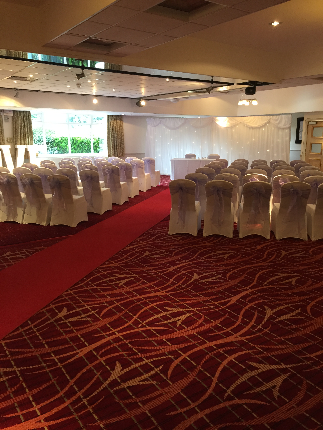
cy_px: 215
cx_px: 162
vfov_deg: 61.7
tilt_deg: -11.5
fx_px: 361
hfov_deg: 48.2
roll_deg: -0.6
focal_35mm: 29
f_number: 2.2
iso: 160
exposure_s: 1/33
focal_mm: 4.15
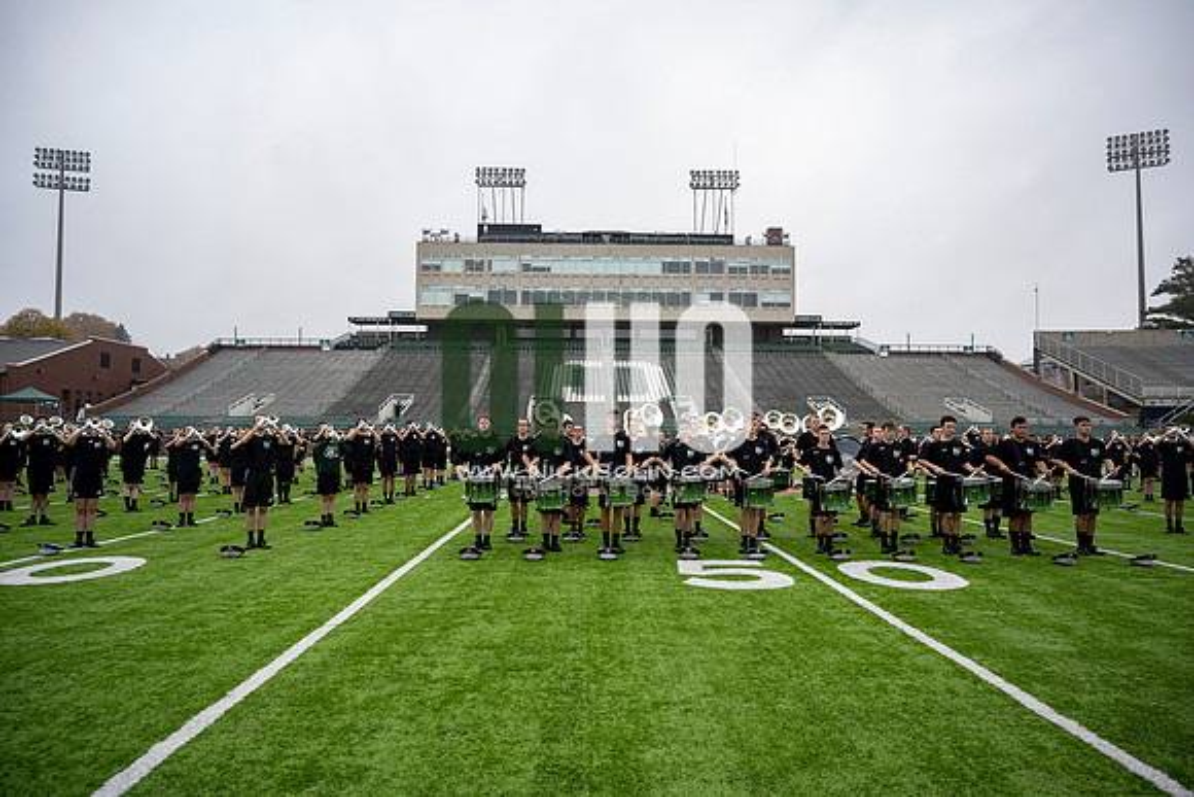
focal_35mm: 24
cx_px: 597
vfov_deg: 53.2
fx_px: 796
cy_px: 398
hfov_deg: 73.7
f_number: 4
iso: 320
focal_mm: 24
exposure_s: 1/200
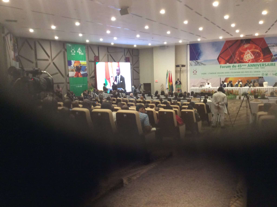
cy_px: 104
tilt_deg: -4.6
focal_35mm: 32
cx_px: 138
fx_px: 256
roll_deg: +4.0
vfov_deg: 44.1
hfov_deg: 56.9
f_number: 2.4
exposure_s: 1/25
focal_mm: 3.3
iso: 250
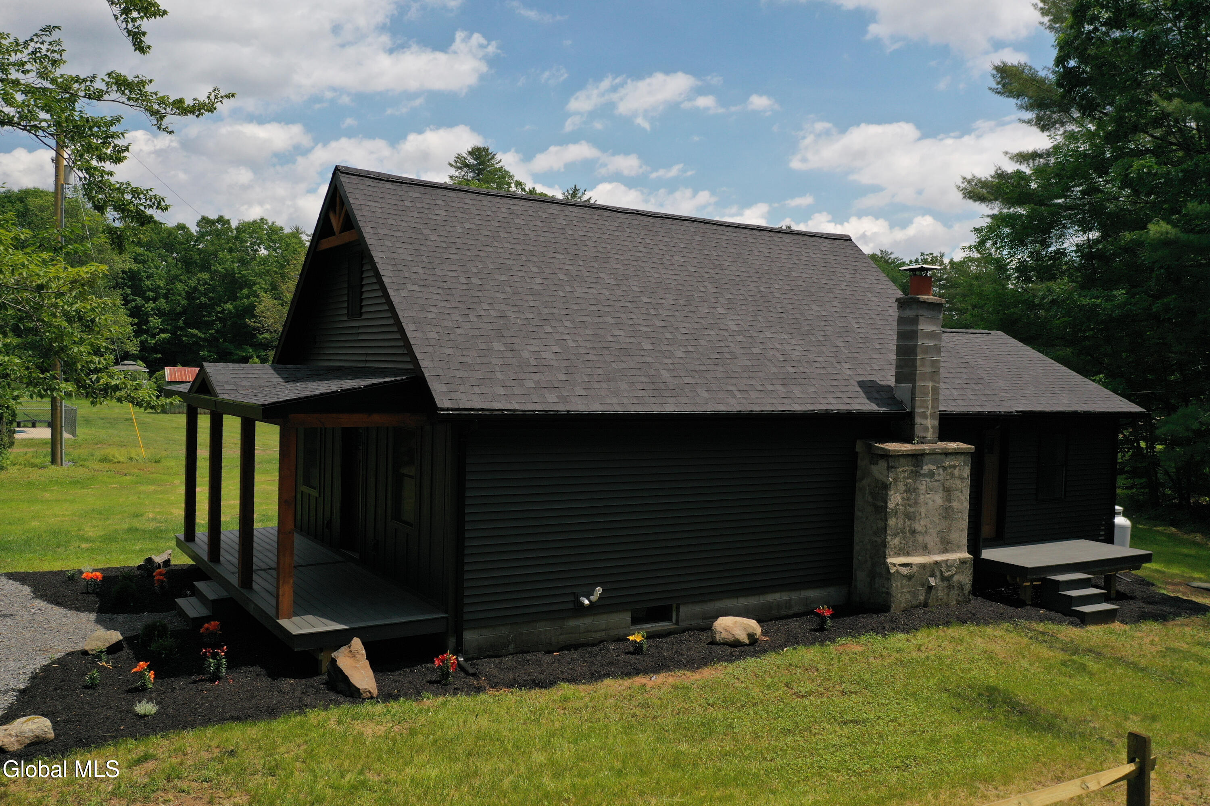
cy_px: 403
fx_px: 941
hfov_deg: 65.5
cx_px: 605
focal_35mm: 28
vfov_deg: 46.4
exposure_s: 1/100
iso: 100
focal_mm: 10.26
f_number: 4
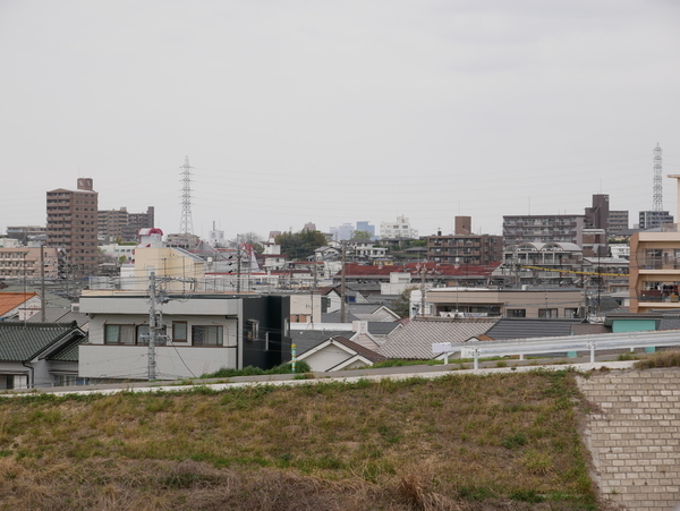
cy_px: 256
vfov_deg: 12.4
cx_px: 340
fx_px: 2359
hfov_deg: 16.4
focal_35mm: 120
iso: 200
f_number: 8
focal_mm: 60
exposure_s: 1/500
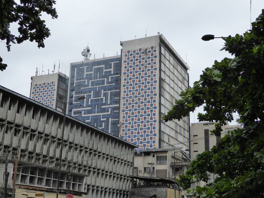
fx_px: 404
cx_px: 132
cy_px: 99
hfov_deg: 36.2
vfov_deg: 27.5
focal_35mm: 53
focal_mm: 9
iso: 160
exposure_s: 1/800
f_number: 4.5
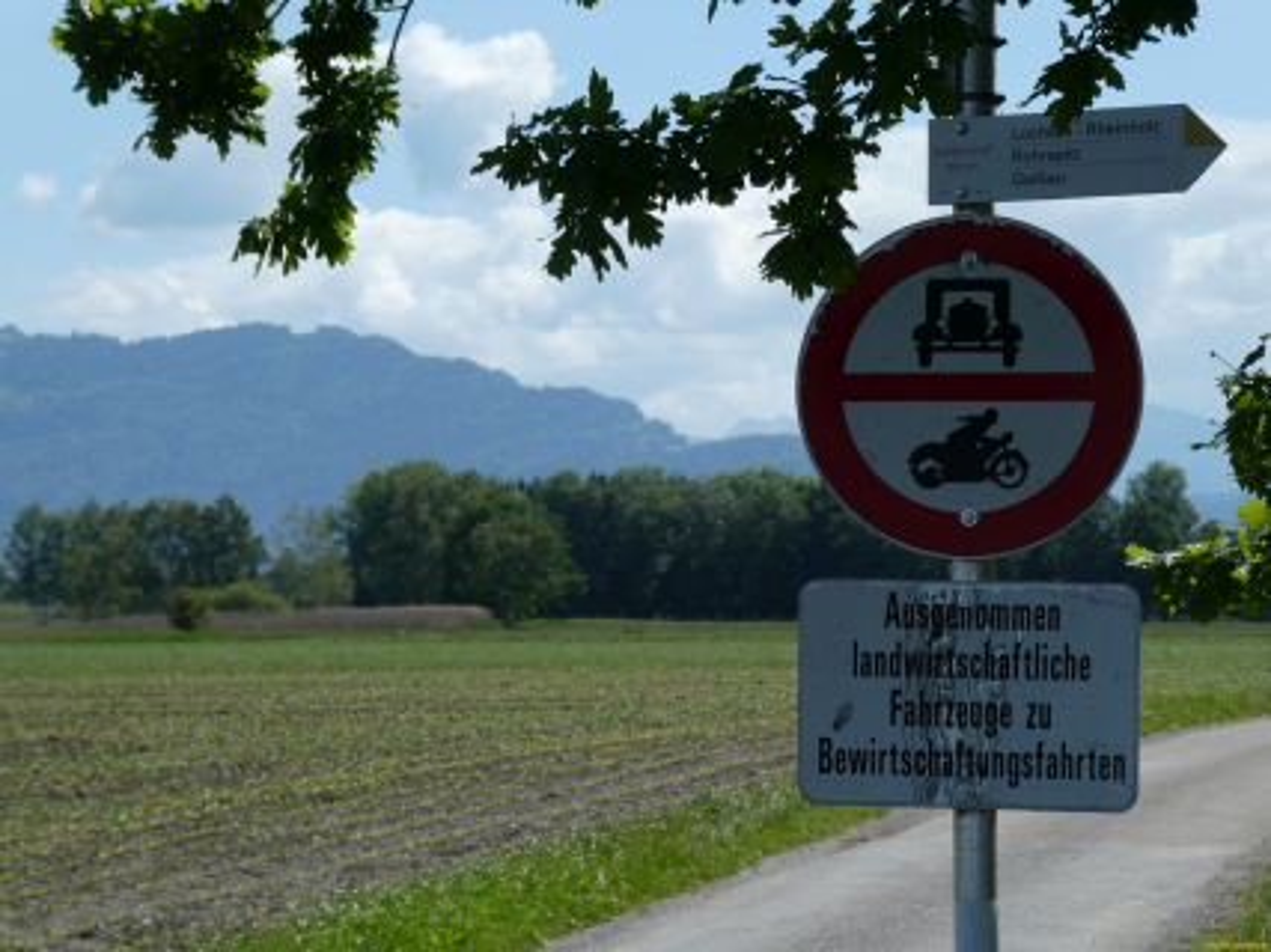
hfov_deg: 13.8
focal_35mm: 143
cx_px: 636
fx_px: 5249
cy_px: 476
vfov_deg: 10.4
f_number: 5.4
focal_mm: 25.6
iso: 80
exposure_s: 1/500
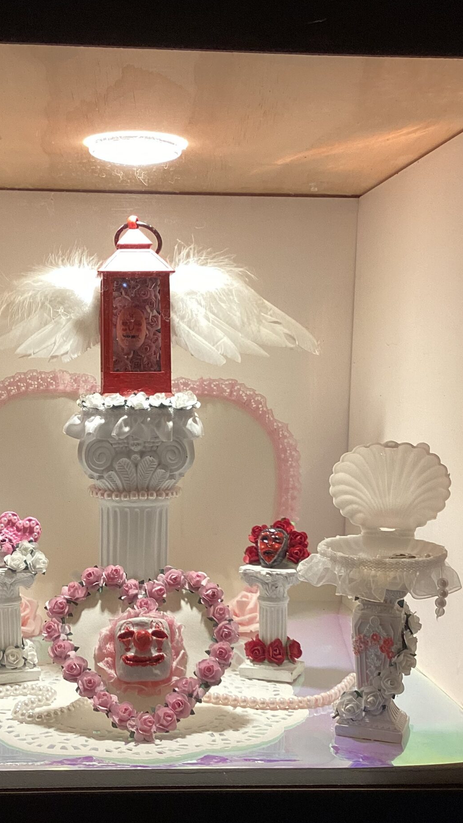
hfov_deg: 25.3
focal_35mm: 47
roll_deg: +0.1
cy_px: 518
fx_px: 1026
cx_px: 148
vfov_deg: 43.4
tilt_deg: -7.6
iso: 80
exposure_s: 1/120
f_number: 2.4
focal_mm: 3.3
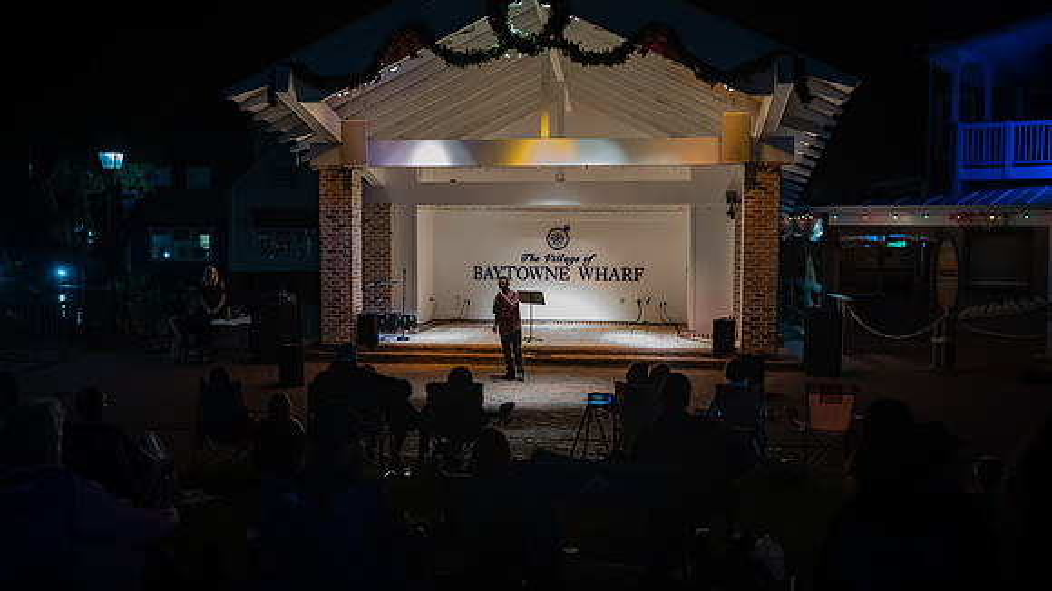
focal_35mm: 37
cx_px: 526
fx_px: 1022
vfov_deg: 32.3
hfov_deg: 54.4
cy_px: 296
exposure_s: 1/125
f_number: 2.8
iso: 3200
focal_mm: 35
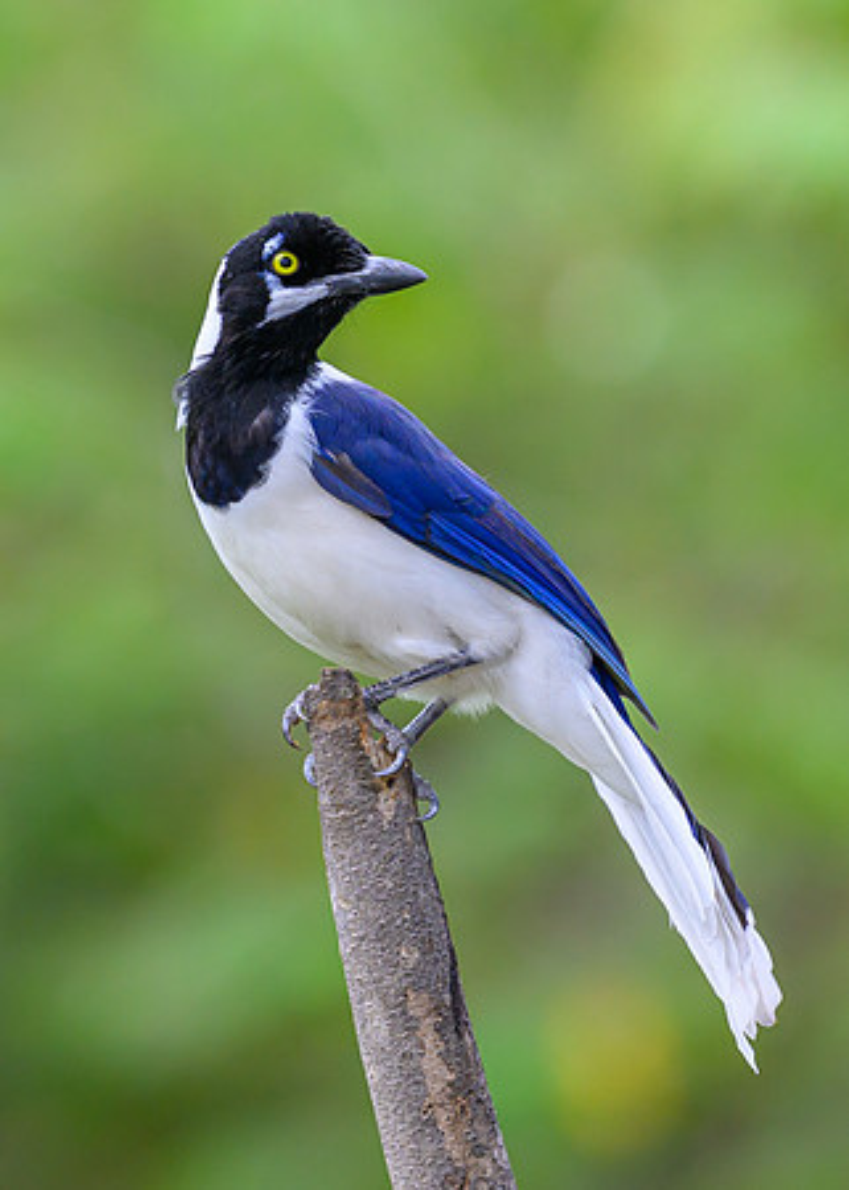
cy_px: 425
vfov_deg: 2.5
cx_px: 163
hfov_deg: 1.8
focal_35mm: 818
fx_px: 27637
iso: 1000
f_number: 4
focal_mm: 400
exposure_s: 1/2500
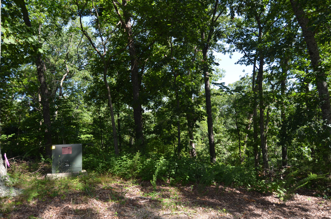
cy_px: 110
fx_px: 248
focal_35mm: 27
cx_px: 166
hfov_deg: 67.5
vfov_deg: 47.7
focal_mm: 18
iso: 100
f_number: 4.8
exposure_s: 1/200
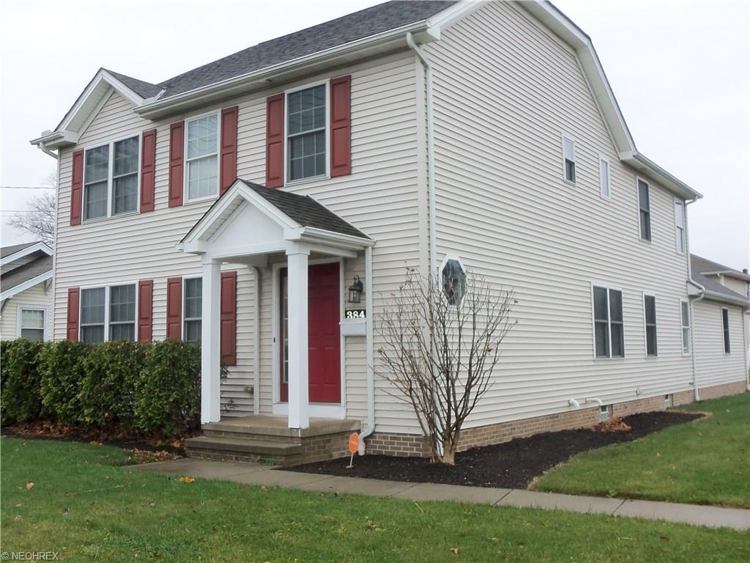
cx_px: 375
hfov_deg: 50.1
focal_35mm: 37
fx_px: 802
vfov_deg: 38.7
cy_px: 282
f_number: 3.6
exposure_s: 1/80
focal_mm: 6.7
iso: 125
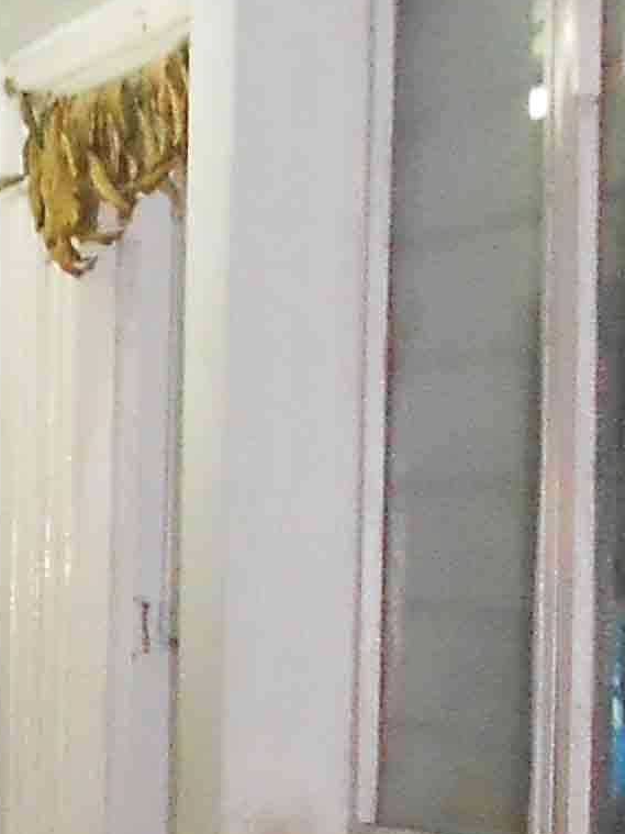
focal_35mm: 148
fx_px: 3564
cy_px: 761
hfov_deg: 9.0
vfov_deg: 13.2
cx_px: -891
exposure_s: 1/25
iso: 250
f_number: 3.2
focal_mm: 4.6
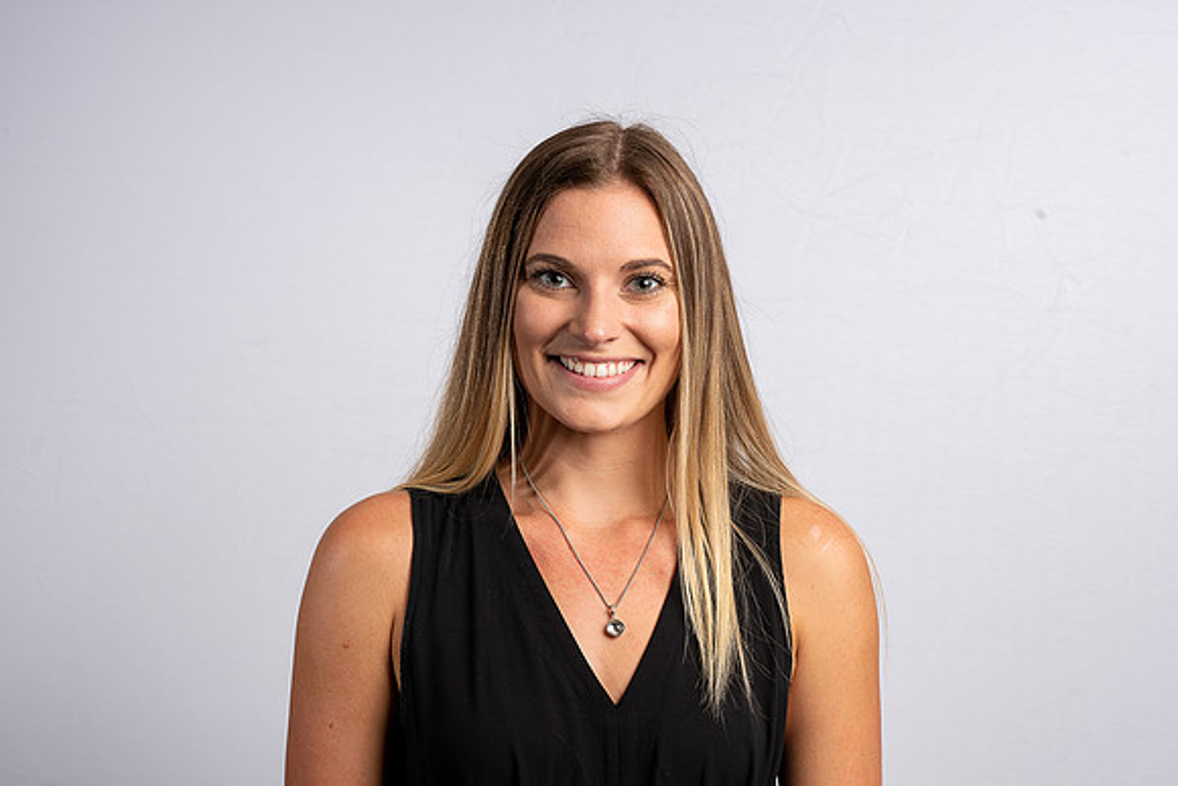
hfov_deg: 23.9
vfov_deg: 16.1
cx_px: 589
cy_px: 393
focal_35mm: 85
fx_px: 2782
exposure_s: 1/200
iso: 200
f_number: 10
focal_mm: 85
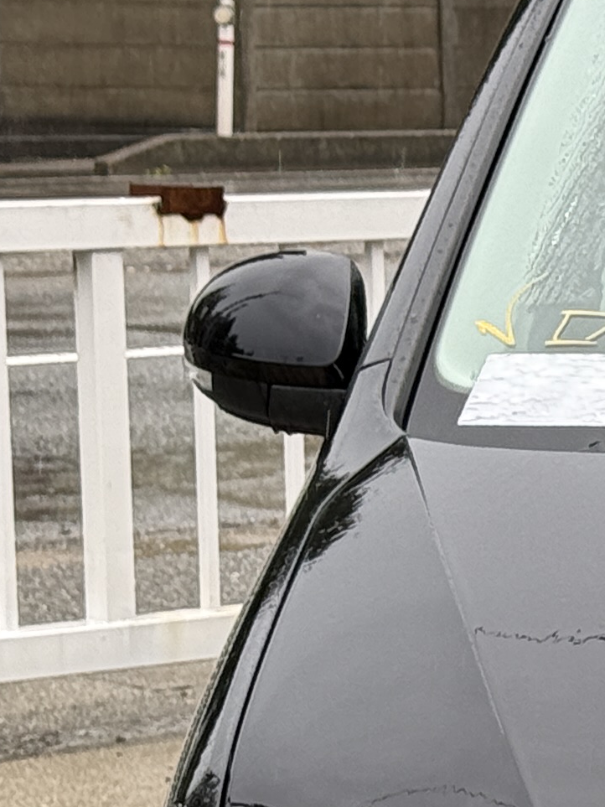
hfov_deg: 7.1
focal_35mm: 201
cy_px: 758
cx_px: 1289
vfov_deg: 9.8
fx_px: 4685
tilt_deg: -9.7
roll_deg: -0.8
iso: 100
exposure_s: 1/339
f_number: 1.78
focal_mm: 6.76
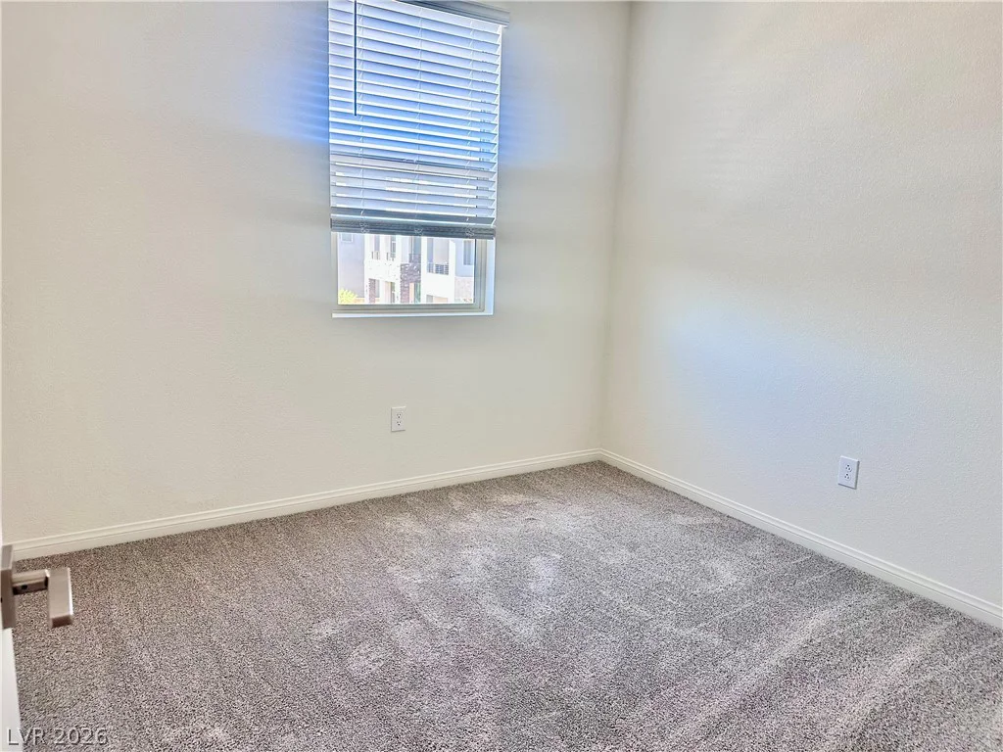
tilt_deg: -10.8
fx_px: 695
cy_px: 376
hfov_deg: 71.6
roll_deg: -2.6
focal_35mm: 24
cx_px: 502
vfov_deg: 56.8
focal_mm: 6.86
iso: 250
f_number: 1.78
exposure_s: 1/107
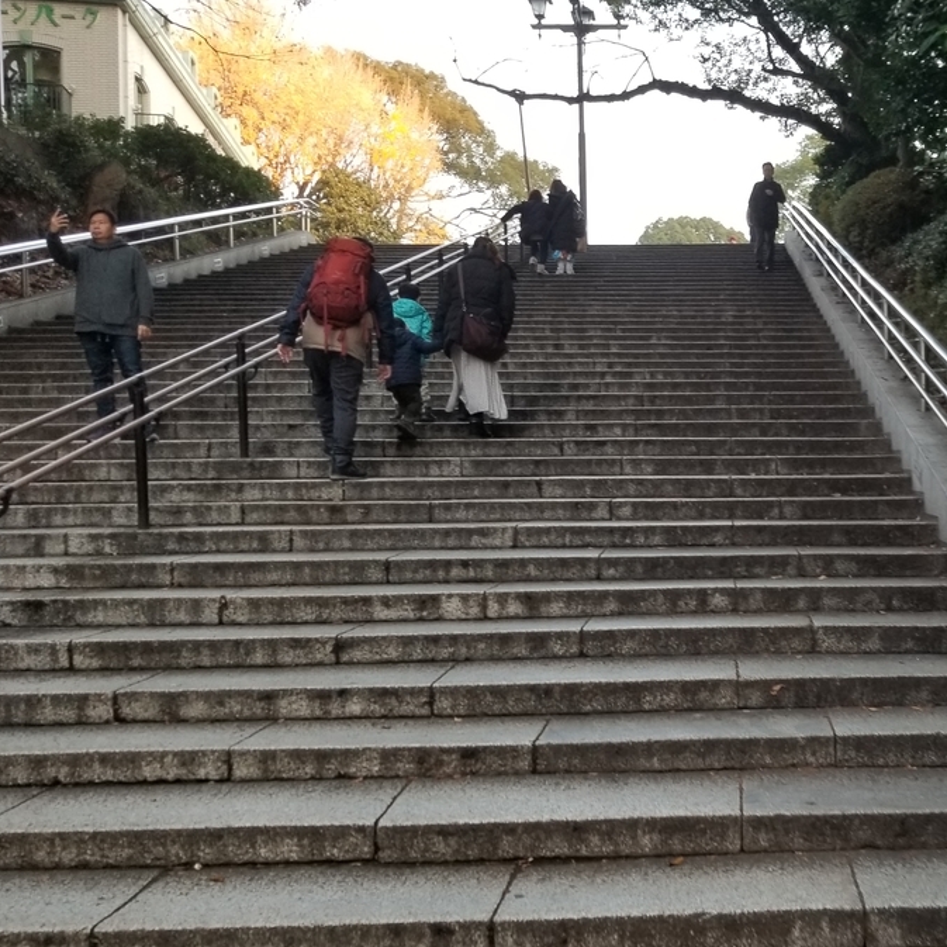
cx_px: 792
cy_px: 529
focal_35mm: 41
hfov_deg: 38.9
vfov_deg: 40.9
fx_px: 1269
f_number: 1.7
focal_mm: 4.25
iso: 100
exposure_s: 1/100
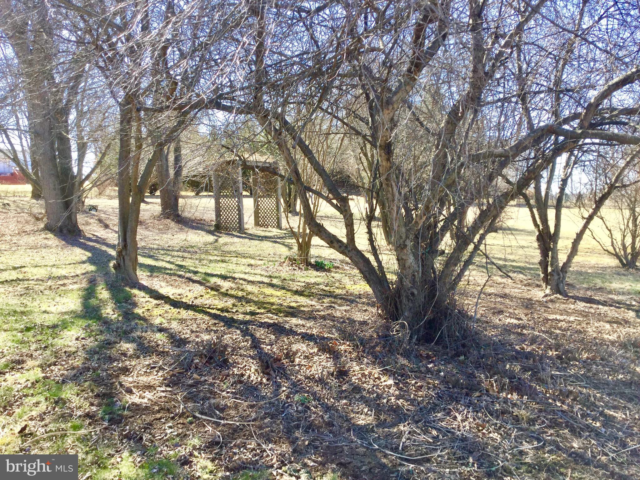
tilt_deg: -3.2
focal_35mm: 31
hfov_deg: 58.4
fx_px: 573
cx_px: 320
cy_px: 240
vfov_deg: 45.4
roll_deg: +2.8
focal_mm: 3.3
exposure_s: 1/199
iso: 25
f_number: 2.4
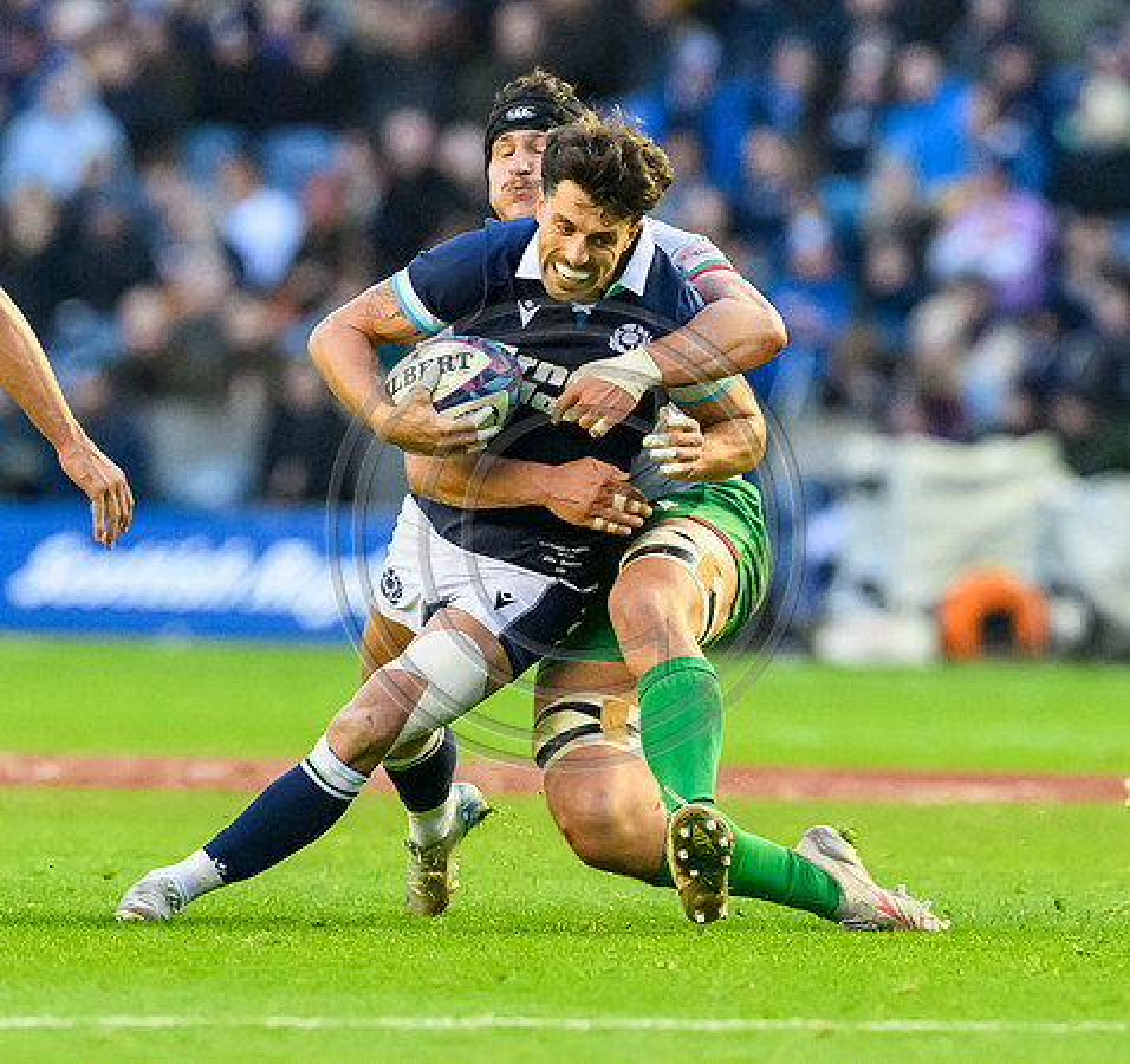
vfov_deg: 1.7
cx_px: 732
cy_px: 656
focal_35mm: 974
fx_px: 34937
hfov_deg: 1.9
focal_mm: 400
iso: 8000
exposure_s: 1/1250
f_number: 4
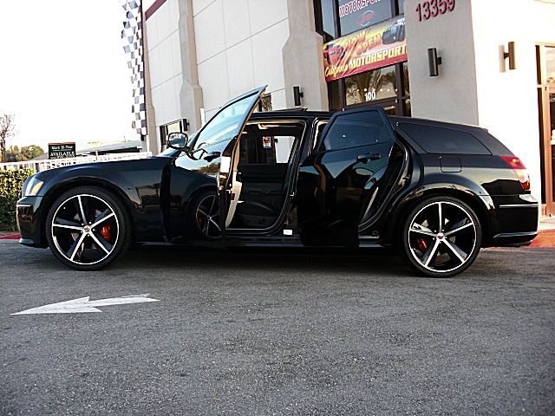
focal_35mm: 36
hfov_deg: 51.4
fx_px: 577
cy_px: 208
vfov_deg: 39.7
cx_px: 278
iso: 100
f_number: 2.8
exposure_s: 1/125
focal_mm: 6.3
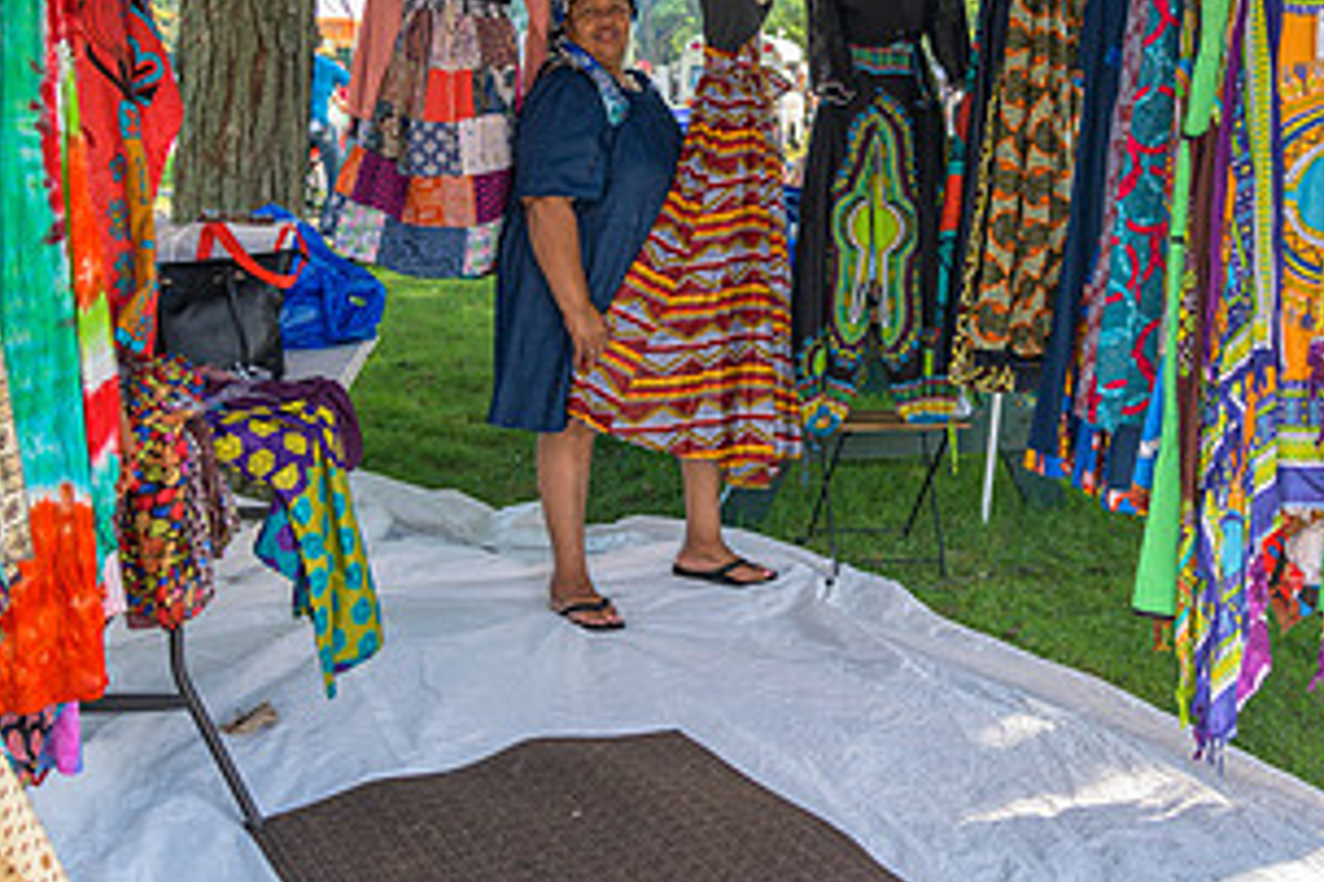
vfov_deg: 28.7
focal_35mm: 46
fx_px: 1692
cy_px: 203
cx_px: 800
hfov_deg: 42.5
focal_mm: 24
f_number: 4
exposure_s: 1/100
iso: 140
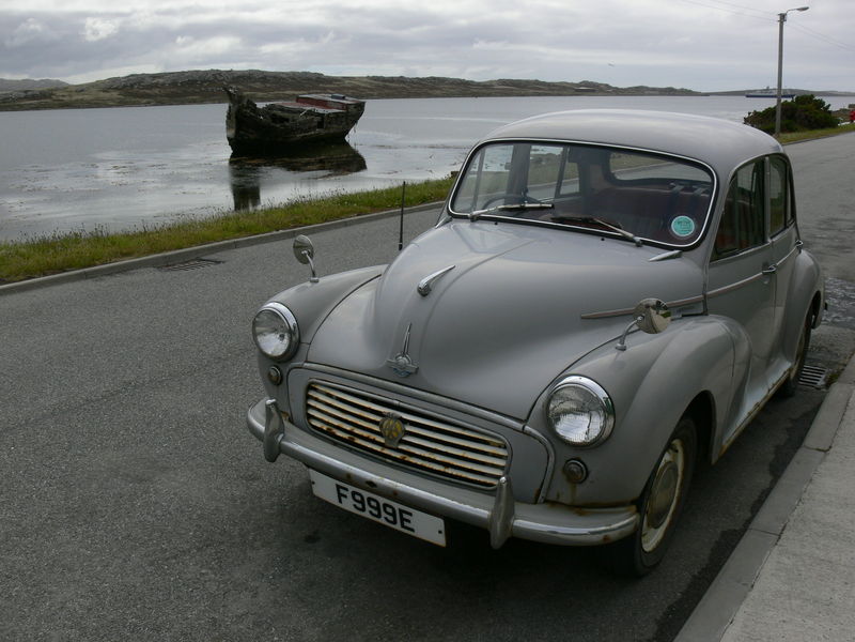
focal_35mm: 35
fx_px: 864
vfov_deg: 40.7
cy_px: 321
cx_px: 428
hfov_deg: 52.6
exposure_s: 1/500
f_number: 5.6
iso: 80
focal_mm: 7.4
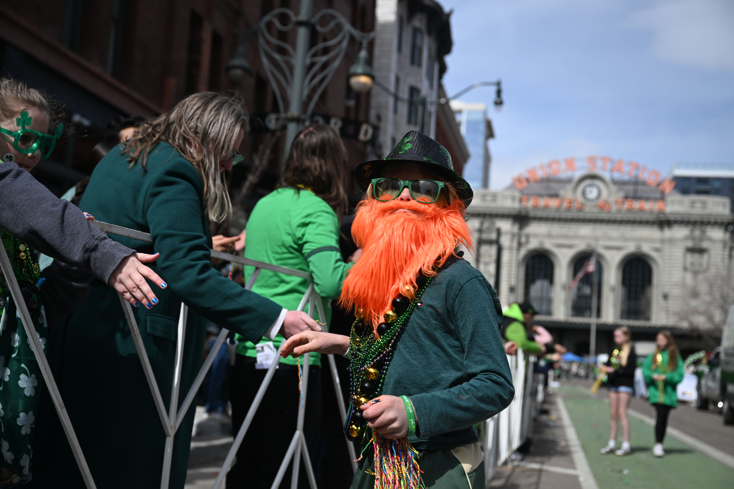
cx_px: 367
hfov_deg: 40.3
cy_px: 244
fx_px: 999
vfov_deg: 27.5
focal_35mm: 49
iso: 64
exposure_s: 1/1000
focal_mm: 49
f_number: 4
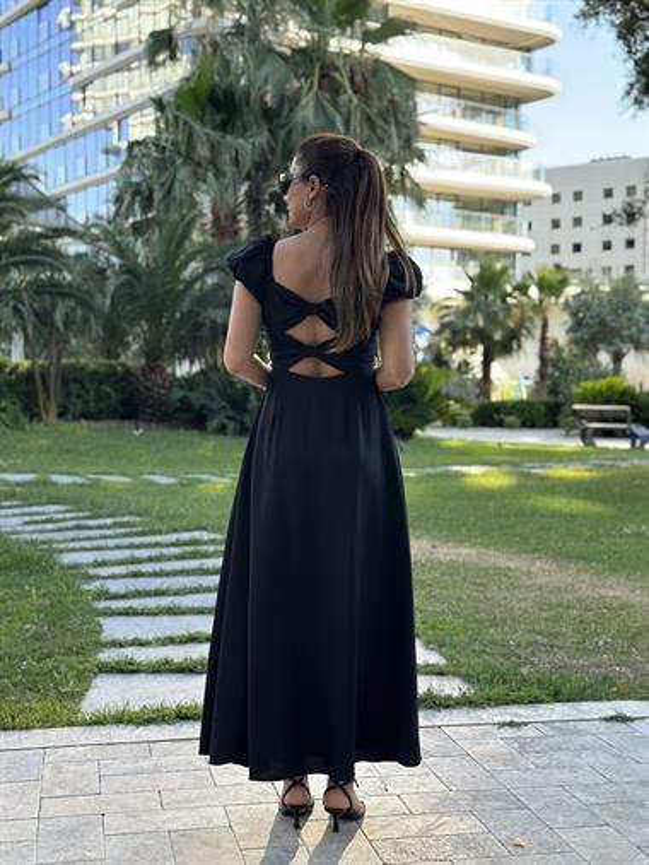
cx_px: 324
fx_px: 1199
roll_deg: -0.2
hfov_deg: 30.3
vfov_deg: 39.6
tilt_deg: -1.3
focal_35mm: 48
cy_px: 432
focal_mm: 6.86
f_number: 1.78
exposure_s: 1/340
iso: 80
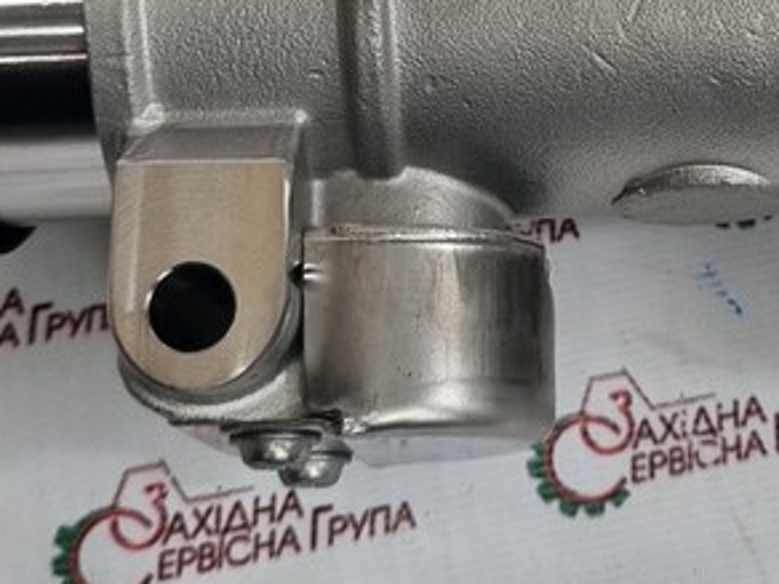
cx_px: 571
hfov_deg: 21.8
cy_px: -117
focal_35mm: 89
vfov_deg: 16.0
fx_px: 2003
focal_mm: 5.4
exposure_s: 1/50
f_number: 1.8
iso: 200
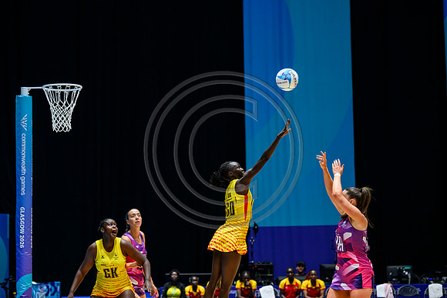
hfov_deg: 20.8
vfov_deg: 14.0
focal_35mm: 98
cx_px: 224
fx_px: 1217
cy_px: 149
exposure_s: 1/1250
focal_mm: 98
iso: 2500
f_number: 3.5
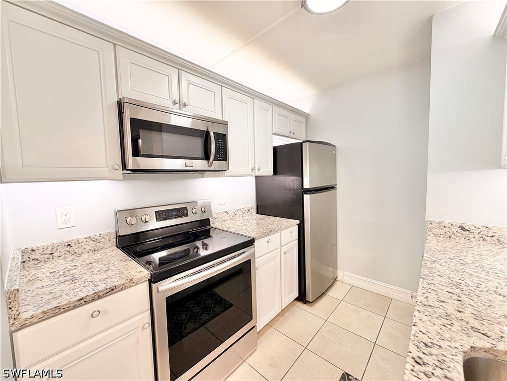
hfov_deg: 102.1
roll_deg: +1.1
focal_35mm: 14
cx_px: 254
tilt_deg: -4.5
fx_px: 205
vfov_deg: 85.7
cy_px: 190
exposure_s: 1/120
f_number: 2.2
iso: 160
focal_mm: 2.22
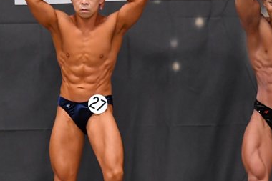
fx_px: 3693
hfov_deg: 4.2
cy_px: 117
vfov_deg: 2.8
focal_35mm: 489
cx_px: 65
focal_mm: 160
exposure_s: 1/400
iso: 5000
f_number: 5.6
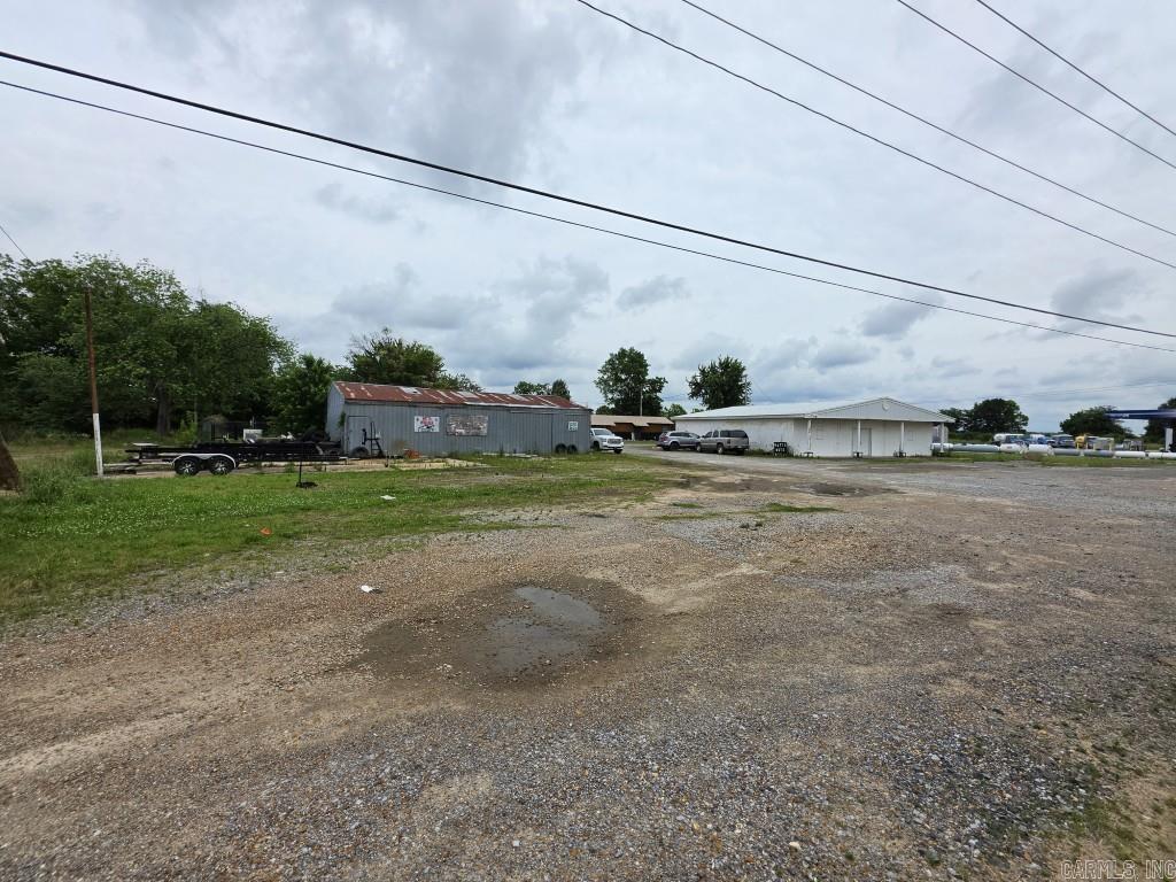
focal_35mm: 13
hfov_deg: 106.2
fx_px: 442
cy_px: 441
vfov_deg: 89.9
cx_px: 588
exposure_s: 1/2204
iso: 32
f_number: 1.9
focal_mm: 2.2
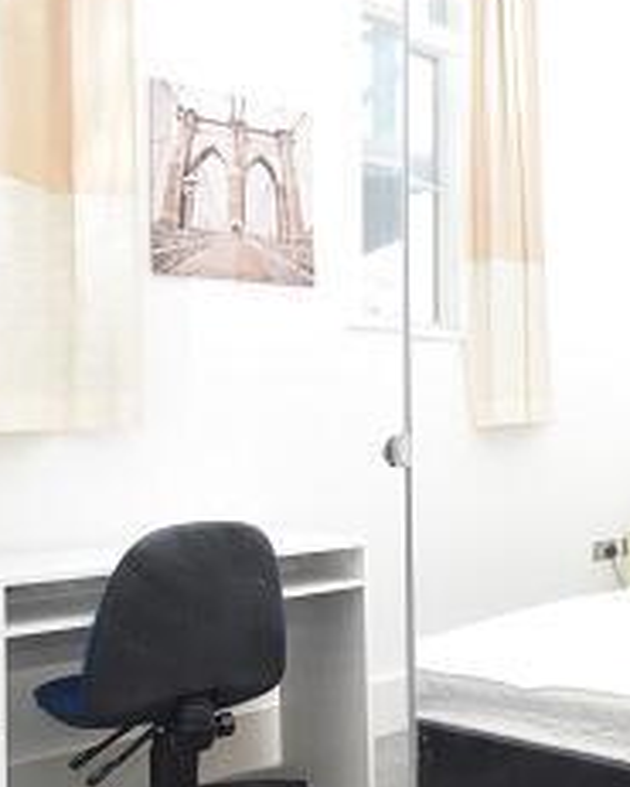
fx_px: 908
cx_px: 940
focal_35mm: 39
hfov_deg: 27.1
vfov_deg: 46.8
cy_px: 402
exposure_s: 1/80
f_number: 4.5
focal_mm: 10
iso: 800
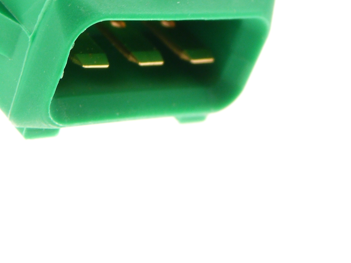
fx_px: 1278
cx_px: 229
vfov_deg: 11.6
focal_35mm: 126
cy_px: -21
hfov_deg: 15.6
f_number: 3.2
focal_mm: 9.2
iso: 125
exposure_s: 1/60
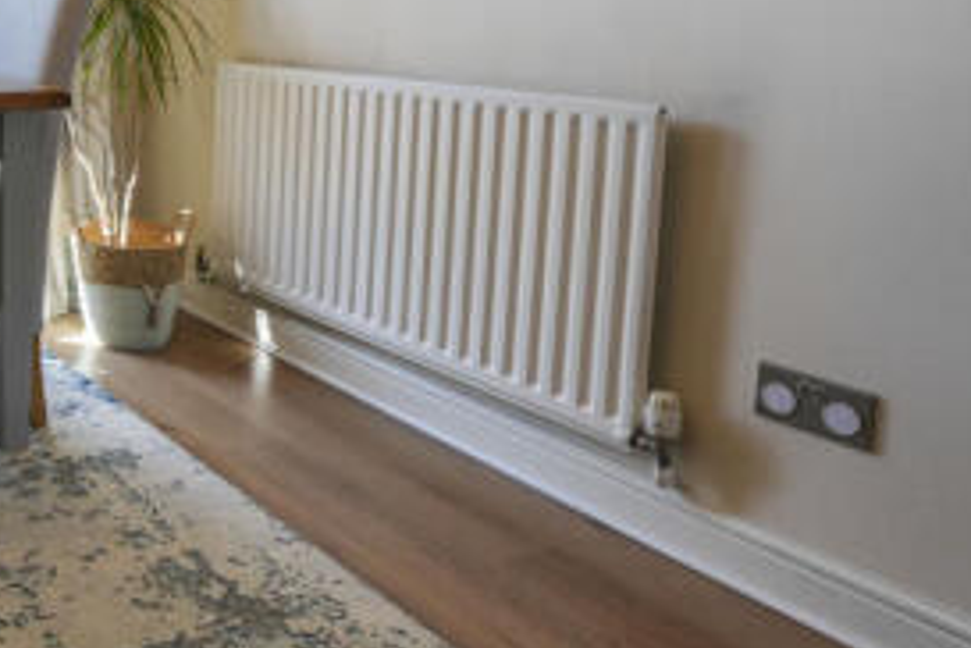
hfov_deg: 41.4
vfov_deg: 35.2
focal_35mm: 36
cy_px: 94
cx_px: -116
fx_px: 971
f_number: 4
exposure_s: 1/160
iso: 200
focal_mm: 10
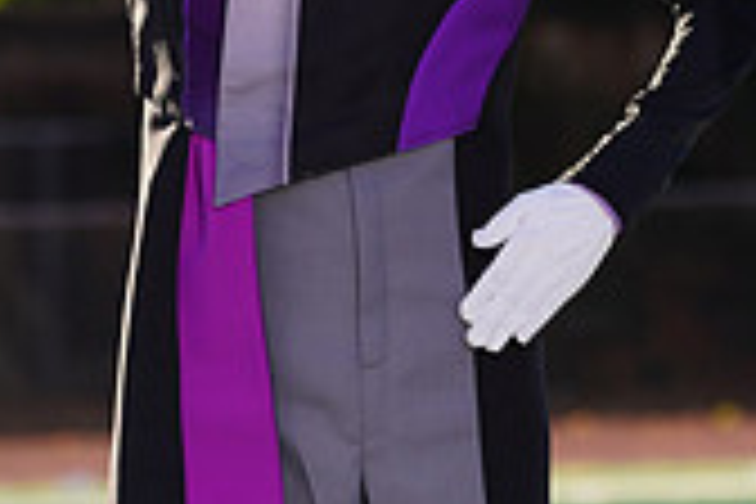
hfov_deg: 2.8
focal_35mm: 743
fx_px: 15602
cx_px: 850
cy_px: -160
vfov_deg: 1.8
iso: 100
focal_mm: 215
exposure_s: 1/250
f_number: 7.1
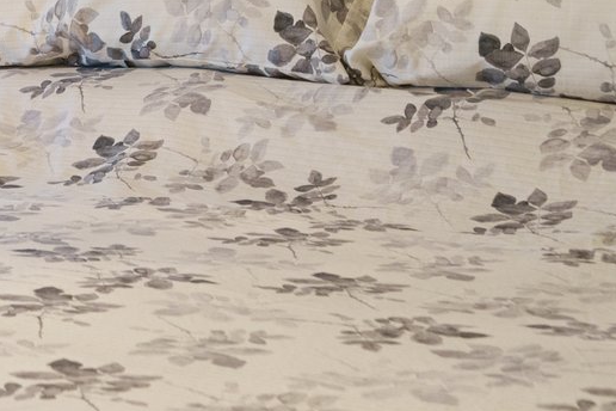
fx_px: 2036
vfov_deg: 11.2
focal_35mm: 119
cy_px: -128
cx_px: -117
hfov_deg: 16.5
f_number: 5.6
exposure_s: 1/30
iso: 5000
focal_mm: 30
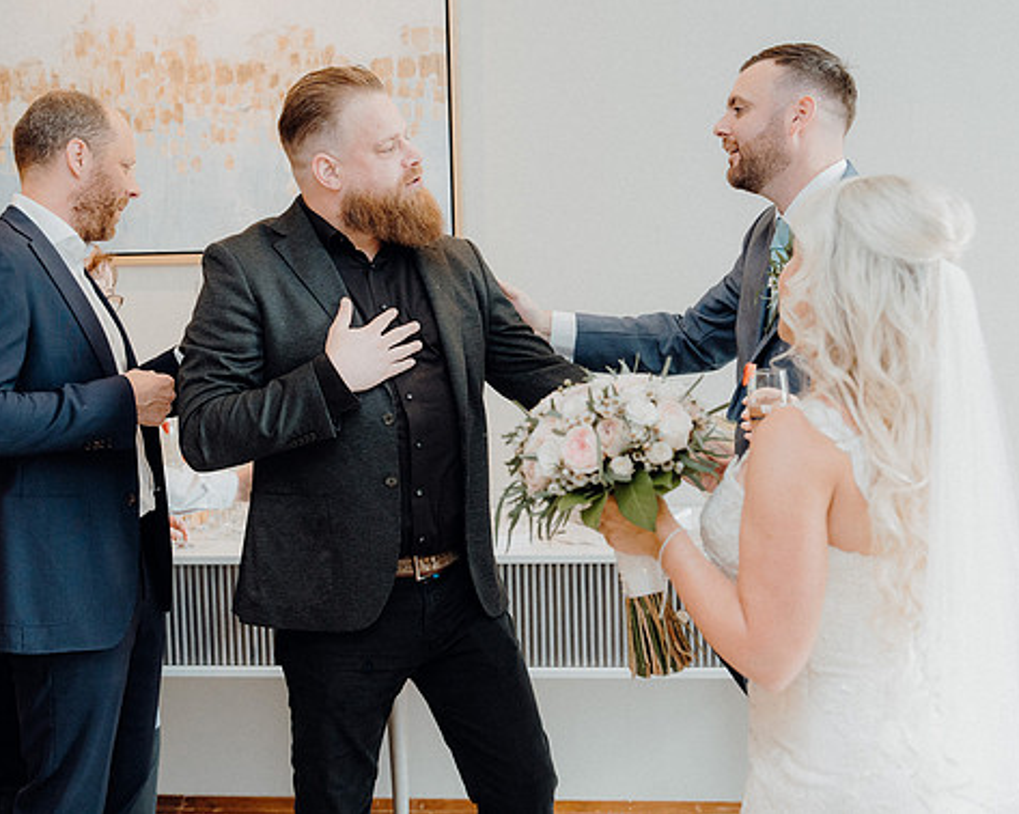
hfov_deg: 35.4
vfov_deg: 28.6
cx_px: 519
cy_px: 399
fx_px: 1598
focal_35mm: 53
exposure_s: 1/200
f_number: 3.5
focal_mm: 46
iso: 2500
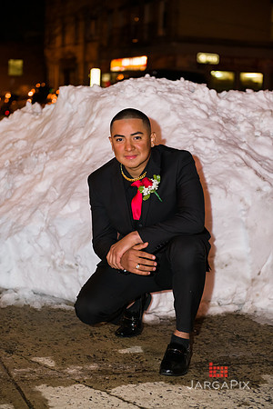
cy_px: 204
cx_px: 136
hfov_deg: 19.5
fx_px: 796
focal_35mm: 70
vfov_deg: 28.8
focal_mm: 70
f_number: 3.2
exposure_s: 1/125
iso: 1250
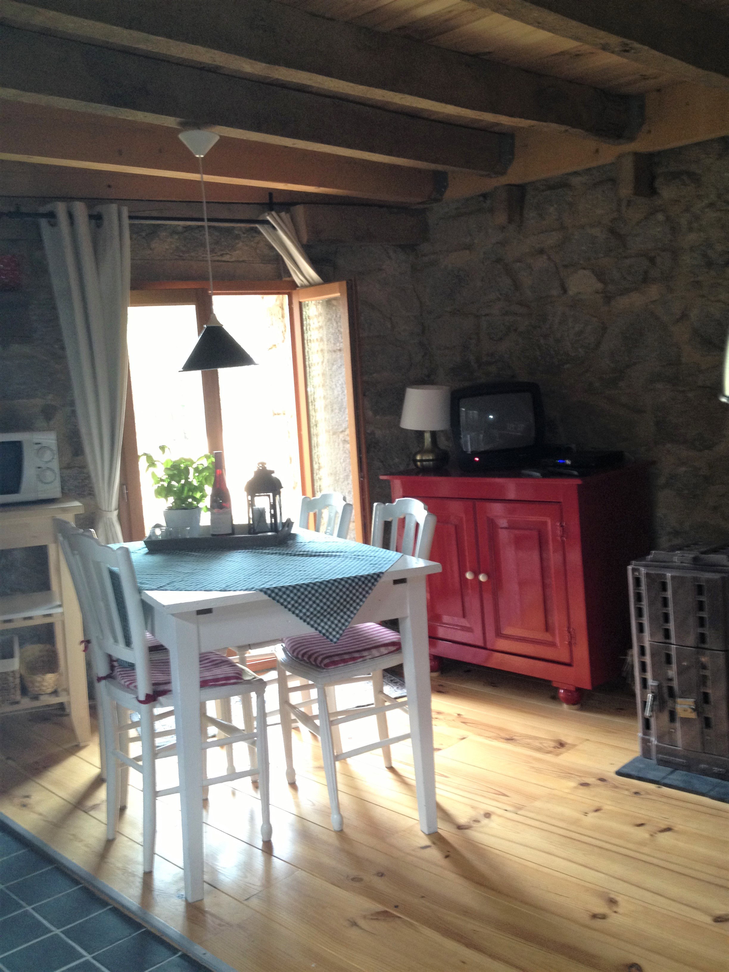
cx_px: 364
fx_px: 983
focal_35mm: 35
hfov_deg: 40.7
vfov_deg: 52.6
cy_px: 486
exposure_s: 1/20
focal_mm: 4.28
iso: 125
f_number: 2.4
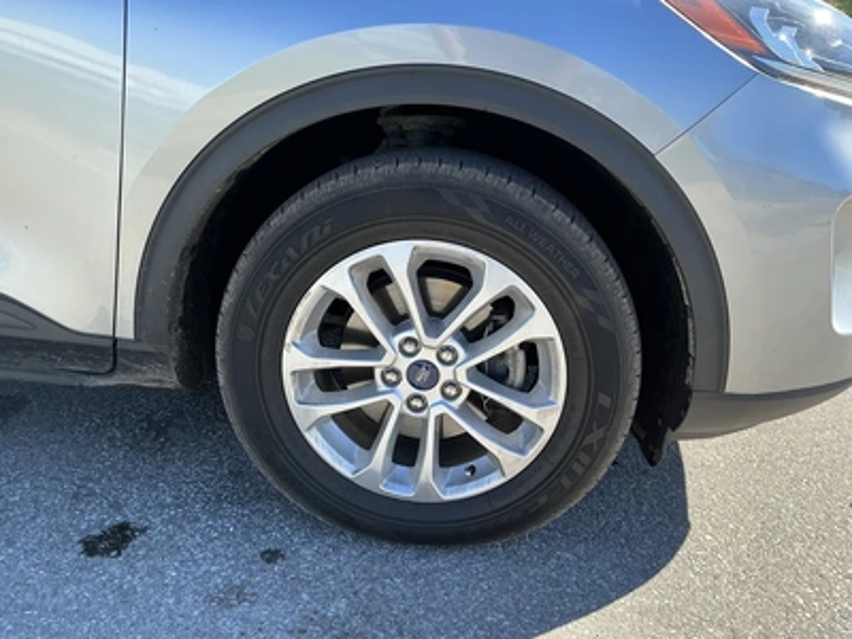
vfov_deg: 49.7
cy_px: 320
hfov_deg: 63.4
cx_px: 426
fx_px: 689
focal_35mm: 28
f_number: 1.8
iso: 25
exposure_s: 1/428
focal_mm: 3
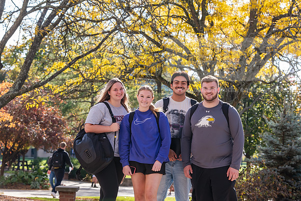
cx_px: 150
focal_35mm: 110
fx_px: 920
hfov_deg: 18.6
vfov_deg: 12.5
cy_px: 100
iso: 400
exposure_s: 1/250
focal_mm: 110
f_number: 8
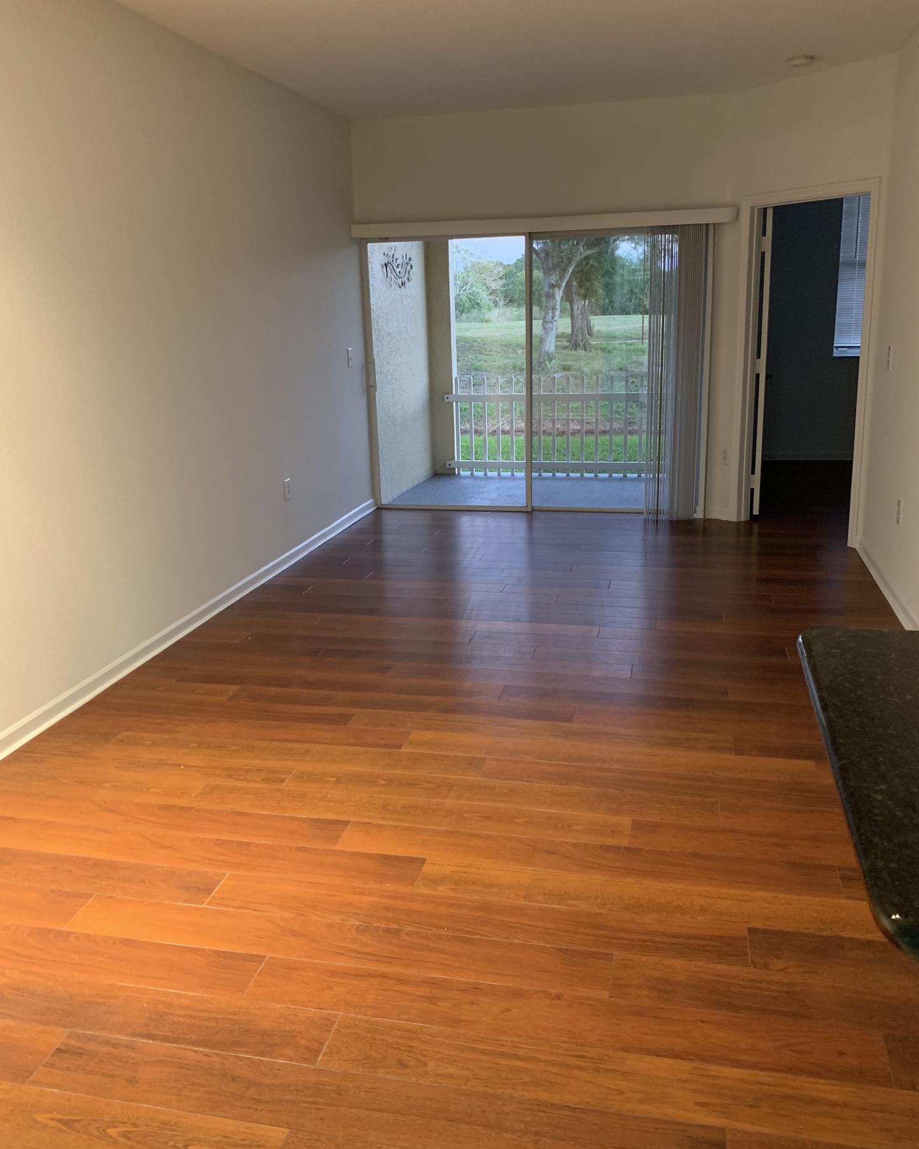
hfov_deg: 51.5
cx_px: 466
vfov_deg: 62.2
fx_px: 952
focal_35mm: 28
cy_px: 548
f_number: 1.8
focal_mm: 4.25
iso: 400
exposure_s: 1/30
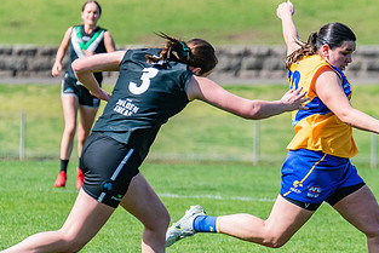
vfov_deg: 1.9
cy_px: 143
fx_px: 7509
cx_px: 380
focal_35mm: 713
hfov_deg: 2.9
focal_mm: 330
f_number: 9
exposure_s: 1/1600
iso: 800
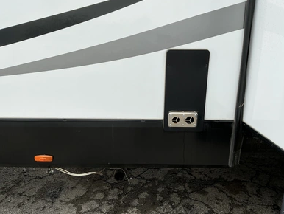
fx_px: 238
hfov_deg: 61.6
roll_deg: -1.7
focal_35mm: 29
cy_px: 108
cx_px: 141
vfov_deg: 48.3
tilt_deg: -14.4
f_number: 1.8
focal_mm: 3
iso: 25
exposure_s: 1/1279
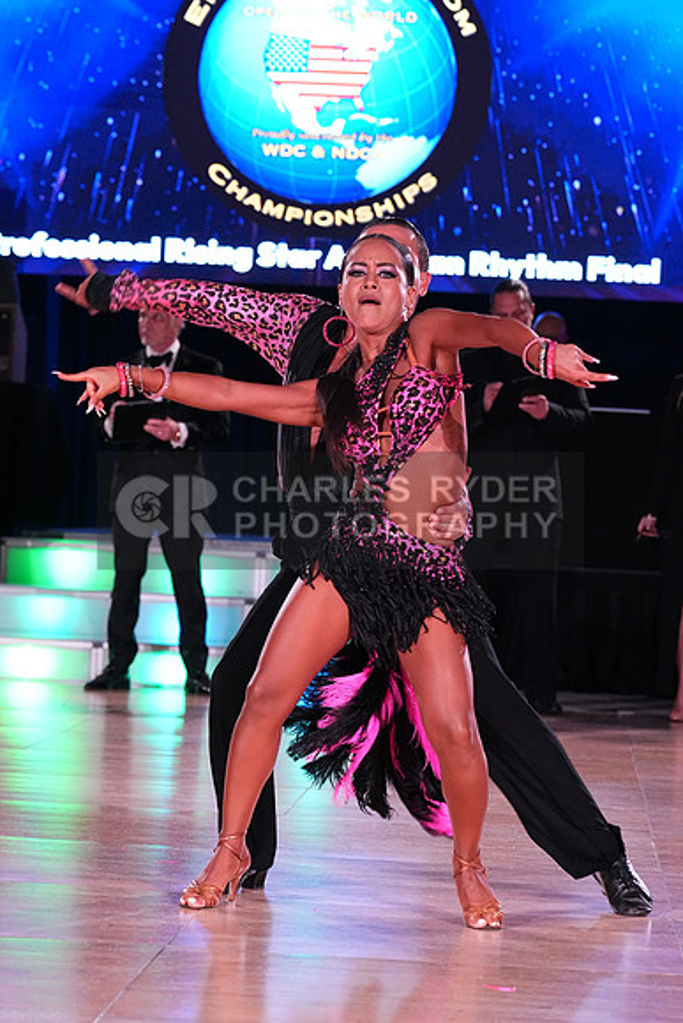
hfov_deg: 10.7
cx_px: 342
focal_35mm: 128
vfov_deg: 16.0
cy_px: 512
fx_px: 3640
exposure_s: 1/200
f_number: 6.3
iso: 4000
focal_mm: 128
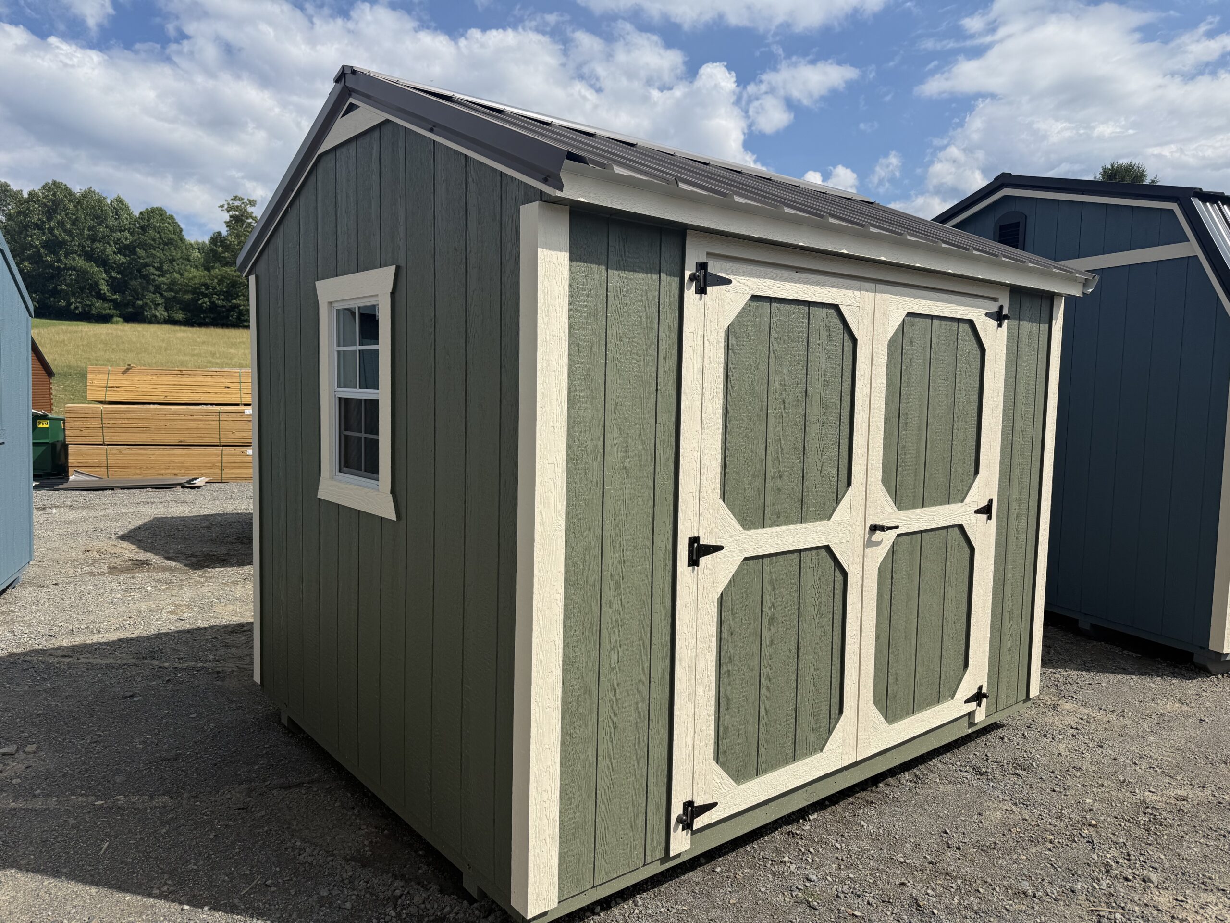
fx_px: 853
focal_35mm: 24
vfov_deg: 56.8
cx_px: 615
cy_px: 462
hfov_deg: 71.6
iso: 80
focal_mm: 6.76
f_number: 1.78
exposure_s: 1/7353
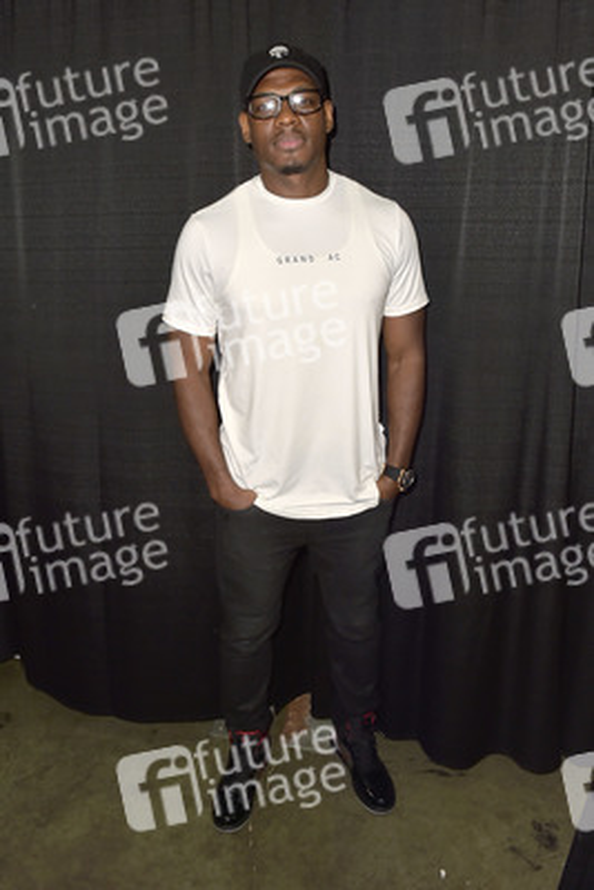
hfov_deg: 53.2
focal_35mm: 24
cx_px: 297
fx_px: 593
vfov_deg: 73.7
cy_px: 445
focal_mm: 24
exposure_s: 1/320
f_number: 6.3
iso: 400
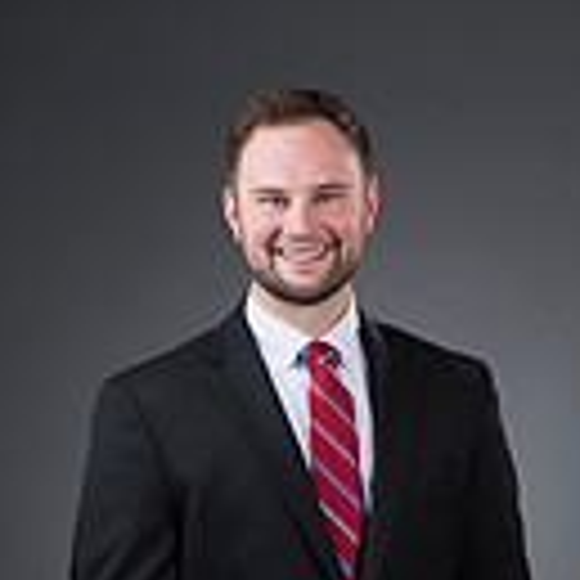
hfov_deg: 7.4
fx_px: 4512
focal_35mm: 238
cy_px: 778
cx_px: 310
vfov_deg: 7.3
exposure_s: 1/250
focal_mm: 80
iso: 160
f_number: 5.6
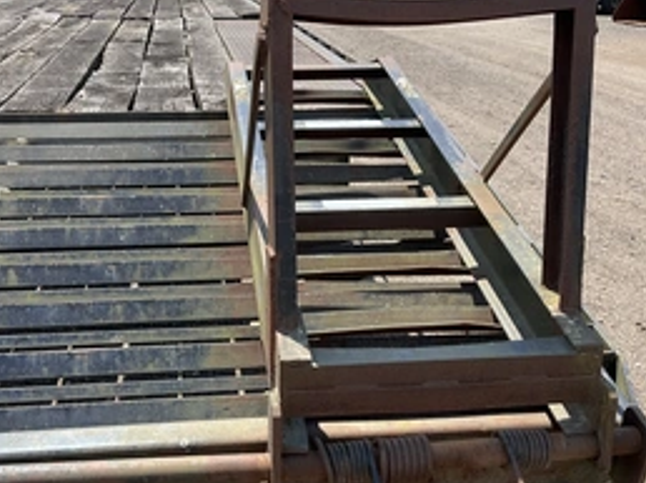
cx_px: 268
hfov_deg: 42.0
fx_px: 839
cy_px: 260
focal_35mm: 45
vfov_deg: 32.1
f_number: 1.8
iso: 25
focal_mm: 3
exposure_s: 1/792
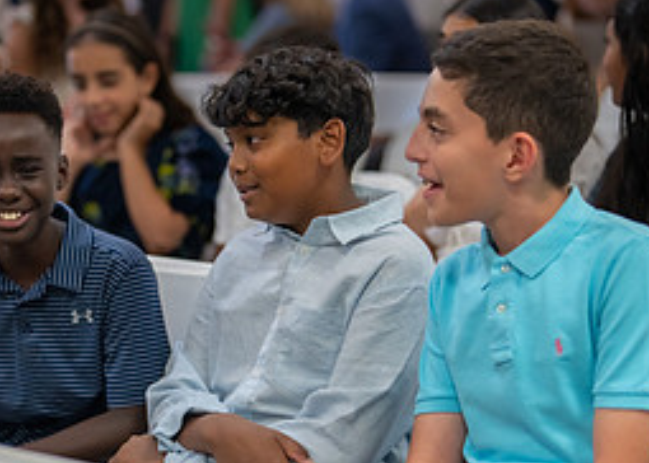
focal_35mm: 128
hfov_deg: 15.6
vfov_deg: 11.2
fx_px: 2359
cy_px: 298
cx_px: 221
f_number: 1.2
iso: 500
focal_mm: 50
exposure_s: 1/640
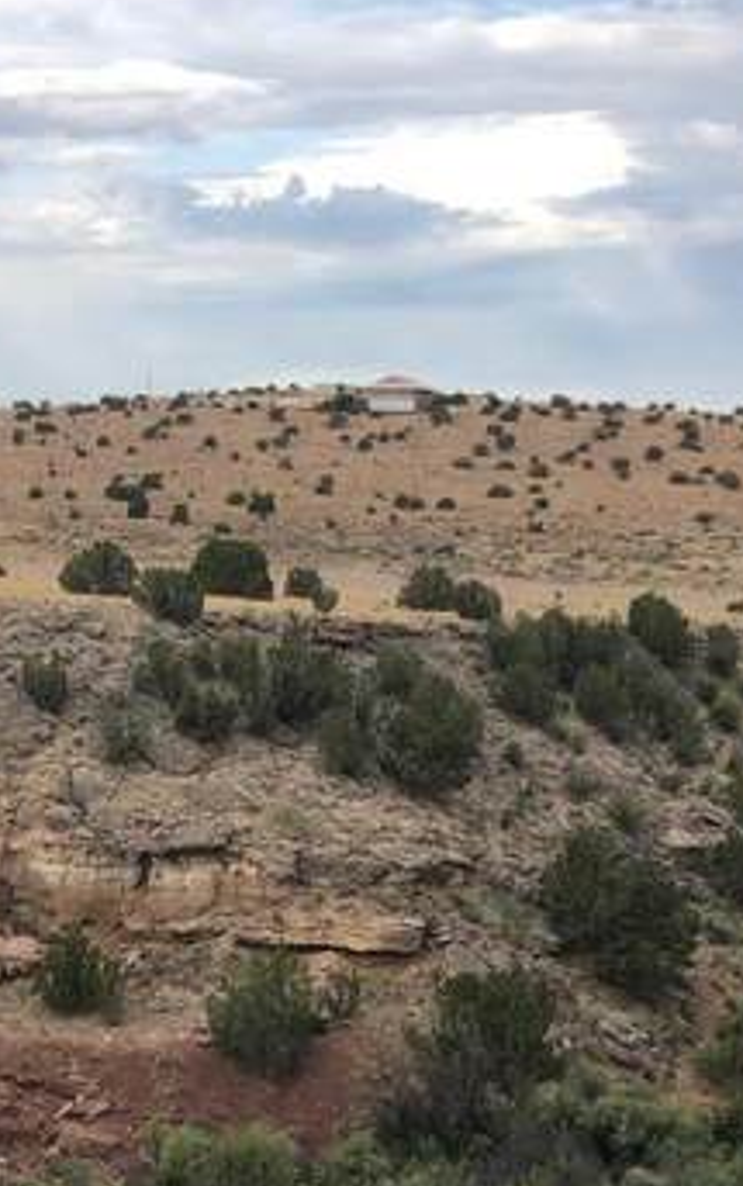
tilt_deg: -13.3
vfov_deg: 23.9
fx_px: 2683
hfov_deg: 15.6
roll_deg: -1.4
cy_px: 1162
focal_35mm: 83
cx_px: 100
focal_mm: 3.99
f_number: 1.8
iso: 20
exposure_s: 1/546
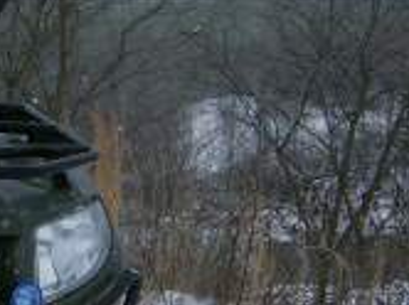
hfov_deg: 13.9
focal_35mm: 139
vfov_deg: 10.6
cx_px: -59
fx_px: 1640
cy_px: 111
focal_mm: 6
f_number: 4.7
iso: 100
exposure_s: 1/1429
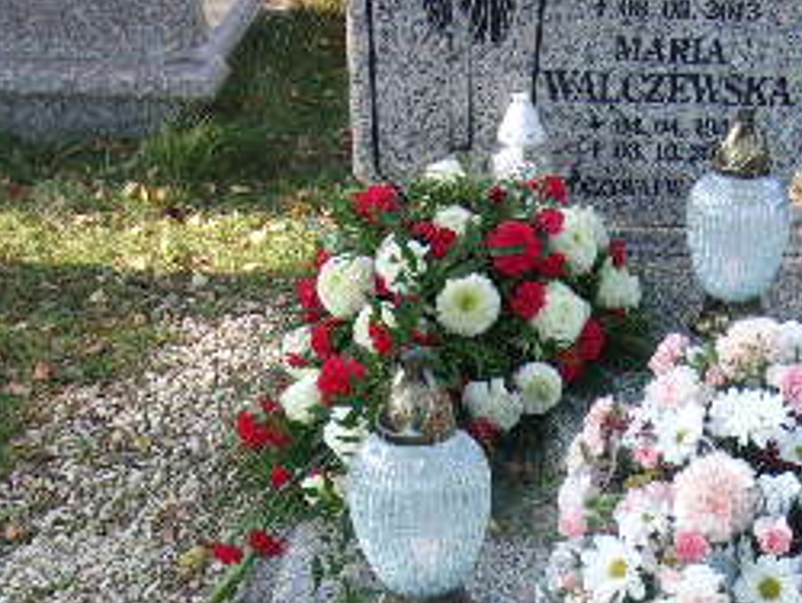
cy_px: 513
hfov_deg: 27.6
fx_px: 1600
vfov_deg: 21.0
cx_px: 626
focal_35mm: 69
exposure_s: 1/200
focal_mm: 4.9
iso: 80
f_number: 3
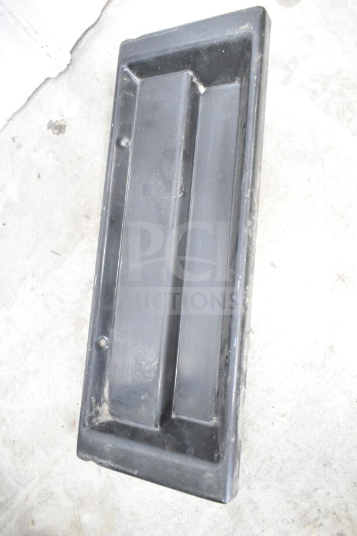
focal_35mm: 27
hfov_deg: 48.0
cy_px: 268
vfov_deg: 67.4
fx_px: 401
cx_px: 178
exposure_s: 1/30
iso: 6400
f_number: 3.5
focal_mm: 18
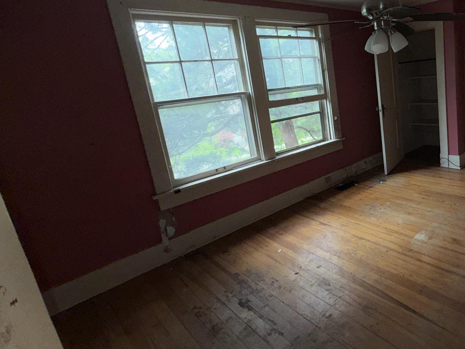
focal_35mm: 23
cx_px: 374
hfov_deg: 66.9
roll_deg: +5.8
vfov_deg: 58.4
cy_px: 140
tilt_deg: -12.8
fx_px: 309
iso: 40
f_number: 2.2
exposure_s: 1/119
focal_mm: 2.22
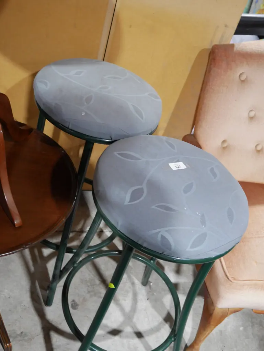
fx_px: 406
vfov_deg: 46.8
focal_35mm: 40
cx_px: 132
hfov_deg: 36.0
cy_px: 176
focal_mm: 20
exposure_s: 1/60
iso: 1600
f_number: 4.4
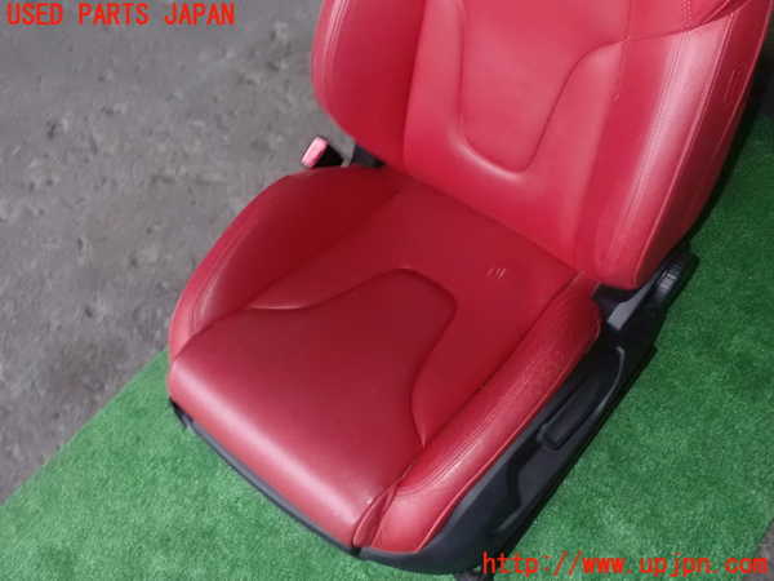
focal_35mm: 36
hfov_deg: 51.4
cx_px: 387
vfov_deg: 39.7
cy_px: 290
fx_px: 805
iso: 1600
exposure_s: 1/40
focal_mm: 6.37
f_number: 10
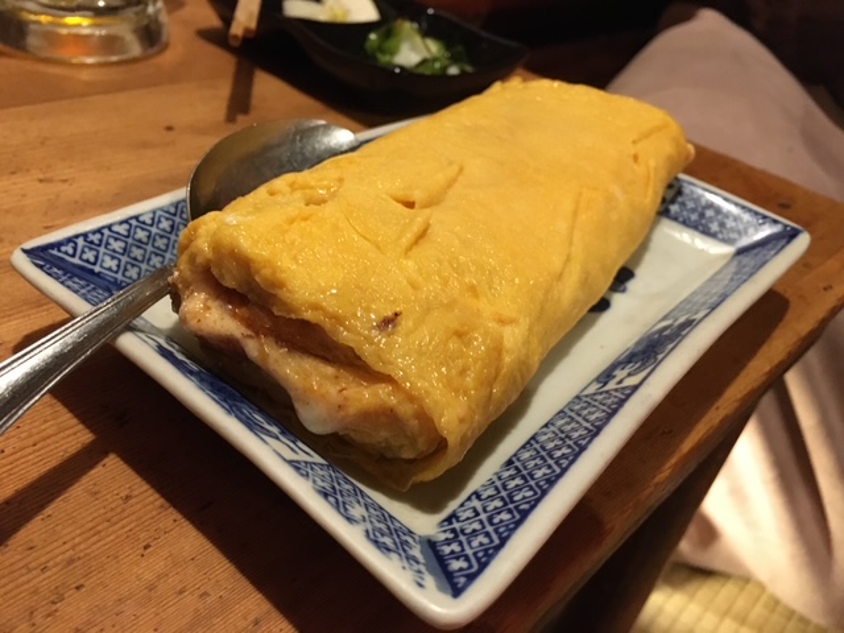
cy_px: 316
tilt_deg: -35.2
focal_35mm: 29
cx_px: 422
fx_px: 707
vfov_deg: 48.2
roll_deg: -11.8
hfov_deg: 61.7
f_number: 2.2
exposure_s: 1/15
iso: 250
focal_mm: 4.15
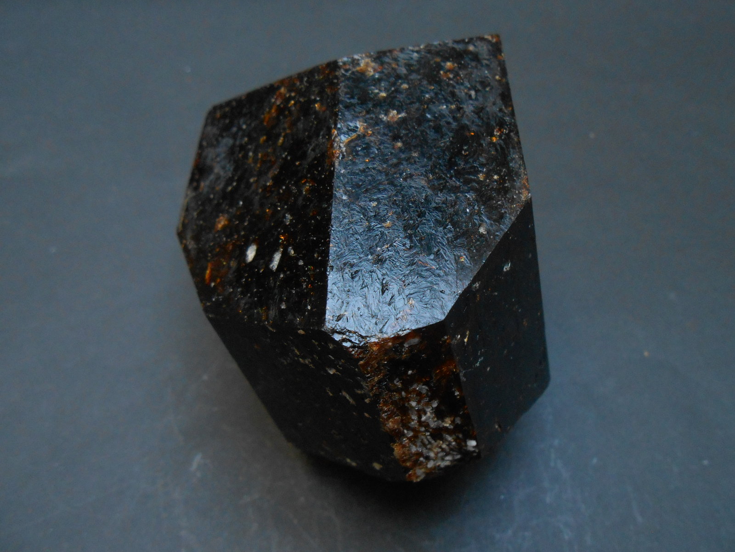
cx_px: 368
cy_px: 276
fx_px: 552
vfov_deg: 53.1
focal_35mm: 26
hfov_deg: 67.3
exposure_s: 1/10
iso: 400
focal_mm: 4.6
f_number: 3.5
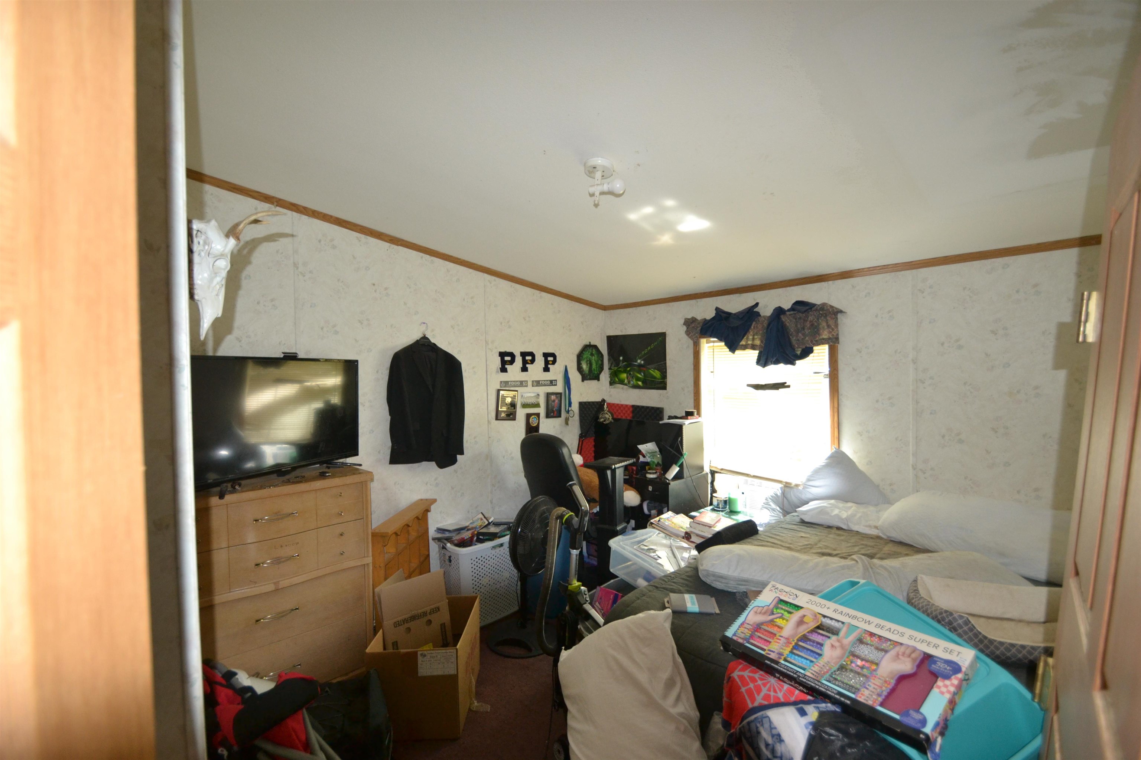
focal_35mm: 15
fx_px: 475
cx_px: 570
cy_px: 380
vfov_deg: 77.3
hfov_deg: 100.4
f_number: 3.5
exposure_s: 1/60
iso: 800
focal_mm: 10
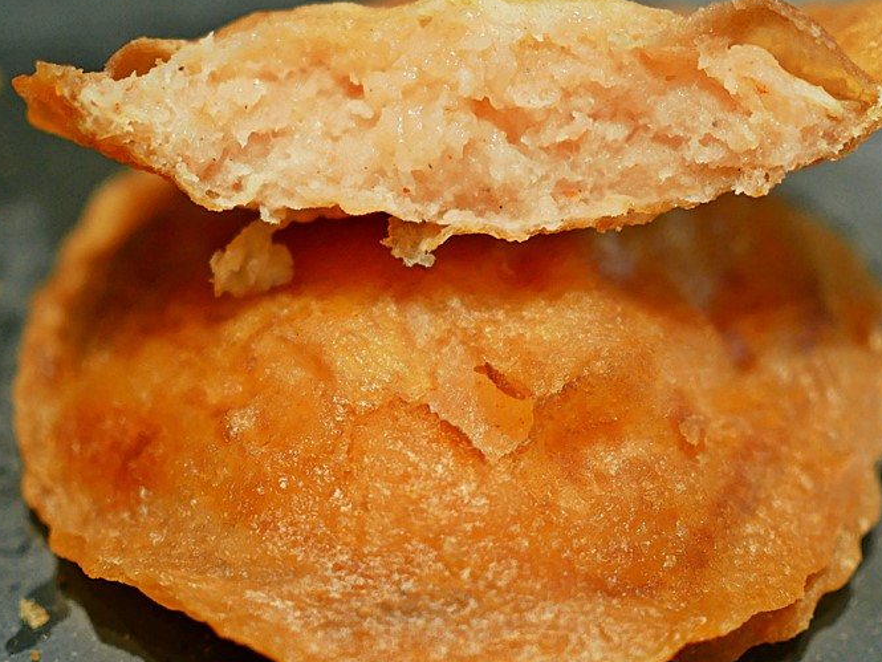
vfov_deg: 19.0
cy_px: 176
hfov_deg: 25.3
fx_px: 1962
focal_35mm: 77
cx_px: 455
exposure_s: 1/60
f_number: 1.8
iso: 250
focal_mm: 25
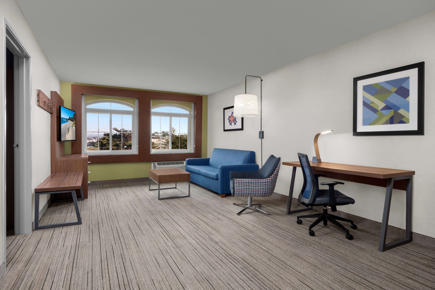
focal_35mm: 20
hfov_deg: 84.0
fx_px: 242
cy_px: 145
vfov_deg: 61.9
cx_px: 218
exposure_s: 1/4
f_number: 18
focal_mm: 20
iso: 800
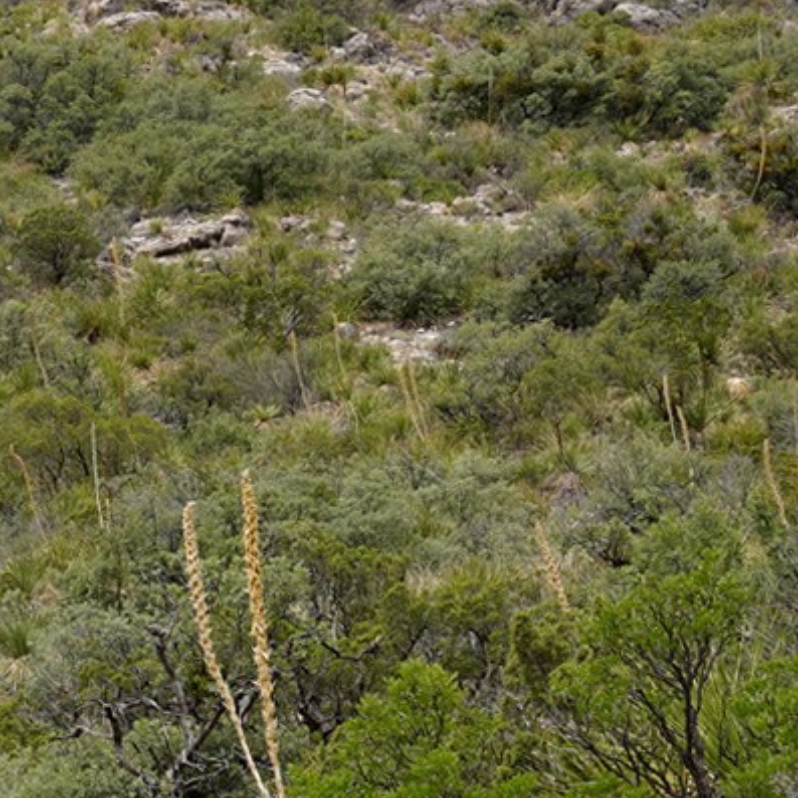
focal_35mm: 150
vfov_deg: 11.5
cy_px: 854
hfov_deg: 10.5
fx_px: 3912
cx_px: -911
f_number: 11
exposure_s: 1/100
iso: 100
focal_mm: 35
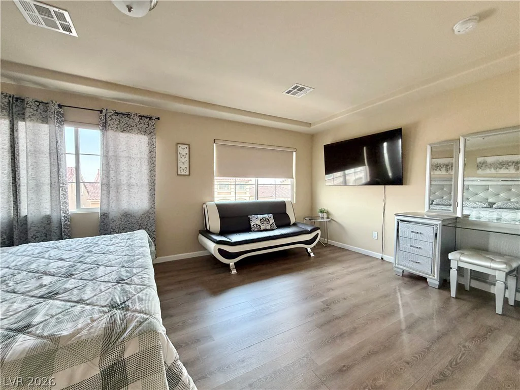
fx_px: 210
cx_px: 260
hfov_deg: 102.1
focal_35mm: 14
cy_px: 195
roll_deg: +0.4
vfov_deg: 85.7
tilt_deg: -2.6
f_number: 2.2
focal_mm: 2.22
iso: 250
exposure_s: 1/60
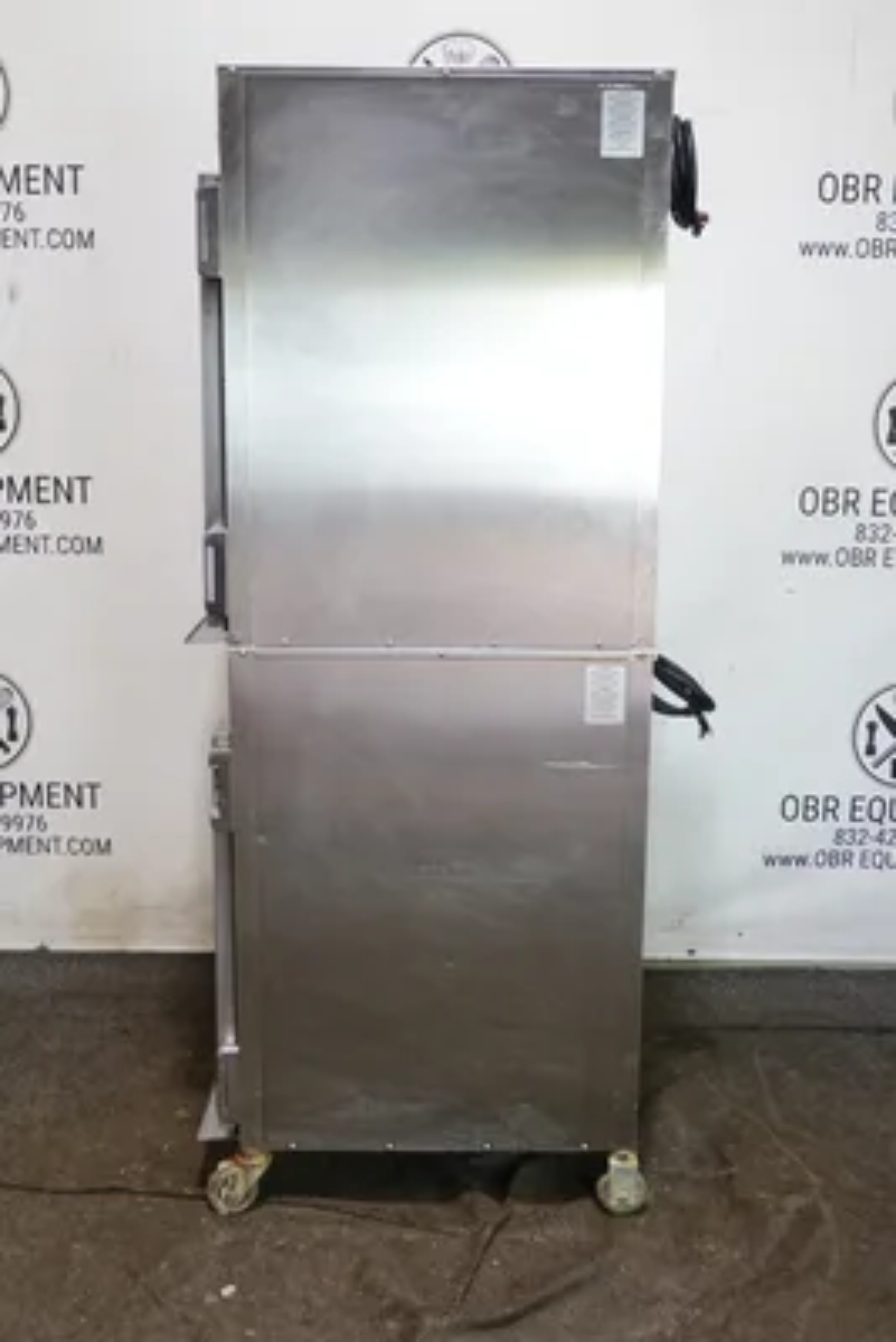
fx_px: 1492
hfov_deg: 33.4
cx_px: 448
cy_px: 671
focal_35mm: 40
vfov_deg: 48.4
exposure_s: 1/6
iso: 125
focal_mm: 14.69
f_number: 4
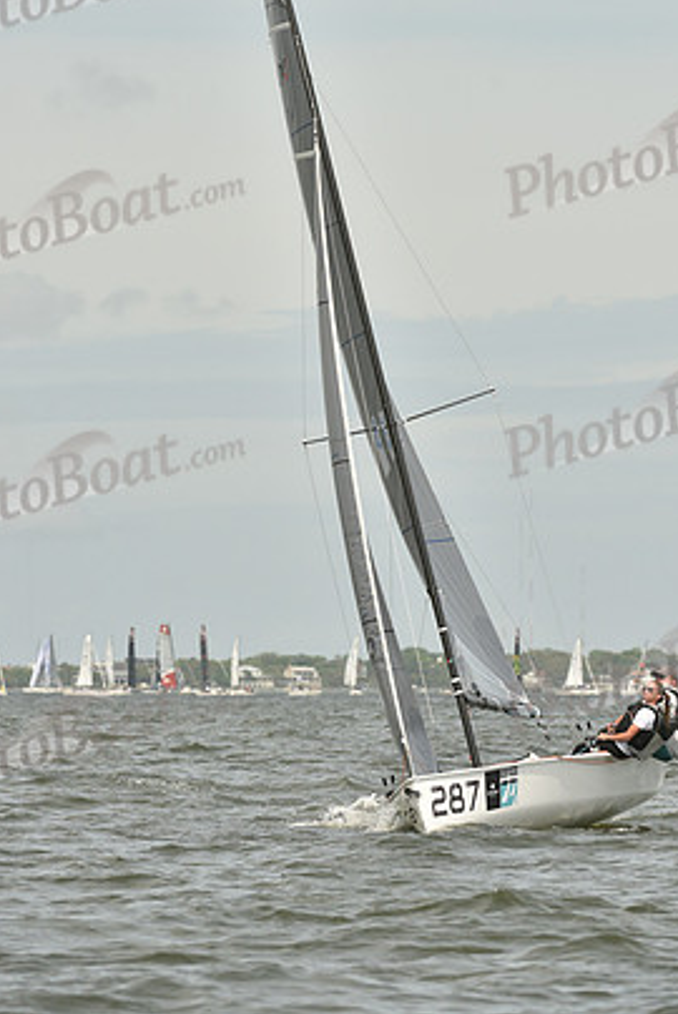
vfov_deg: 7.2
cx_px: 375
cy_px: 319
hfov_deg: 4.8
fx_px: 8093
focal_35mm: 287
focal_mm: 200
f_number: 7.1
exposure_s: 1/1250
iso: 320
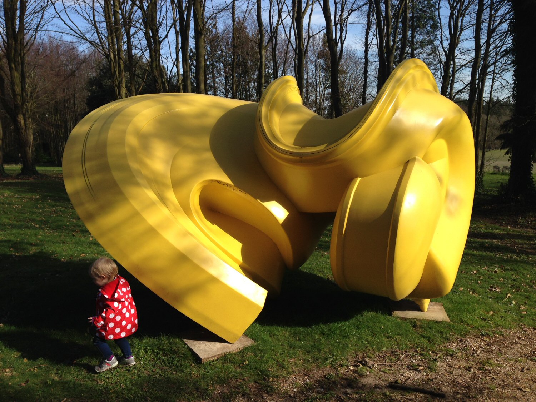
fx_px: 511
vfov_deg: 42.9
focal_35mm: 33
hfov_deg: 55.4
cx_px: 268
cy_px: 201
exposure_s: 1/1205
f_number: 2.4
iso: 50
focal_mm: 4.12
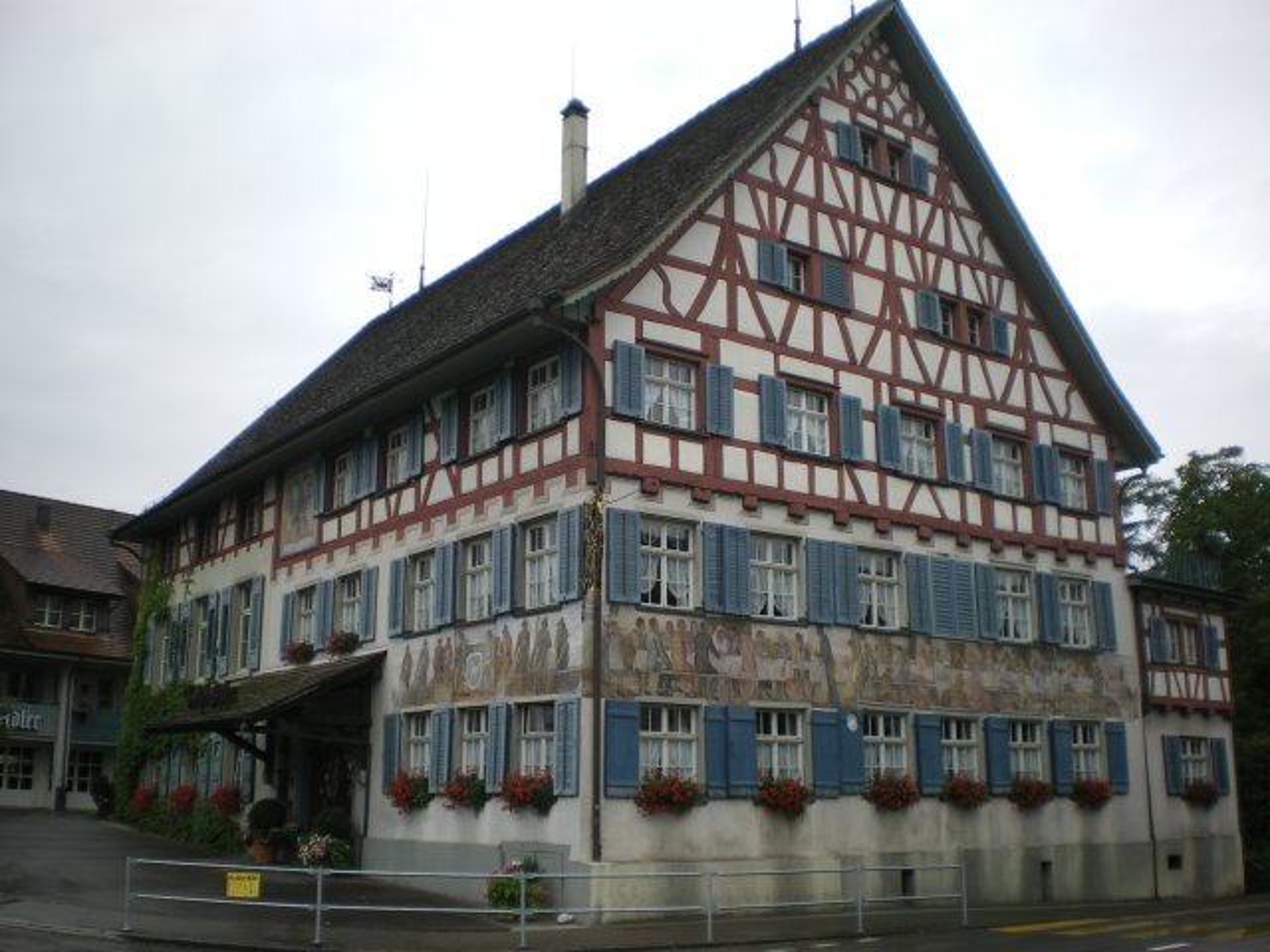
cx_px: 635
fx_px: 1321
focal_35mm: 36
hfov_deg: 51.4
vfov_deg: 39.7
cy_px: 476
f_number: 3.1
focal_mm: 6.3
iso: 50
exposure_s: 1/125
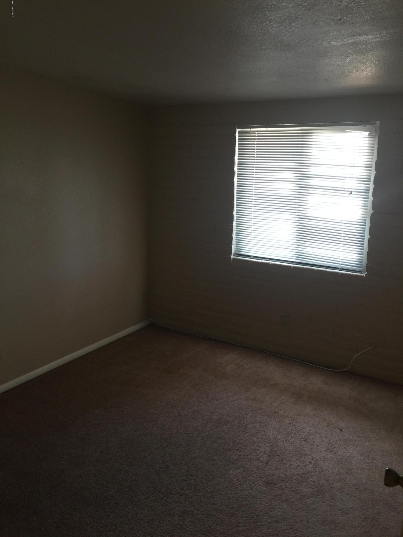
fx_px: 450
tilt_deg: -12.0
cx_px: 202
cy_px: 268
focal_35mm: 29
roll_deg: -3.0
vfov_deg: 61.7
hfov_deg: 48.2
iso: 32
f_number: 2.2
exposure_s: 1/15
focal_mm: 4.15
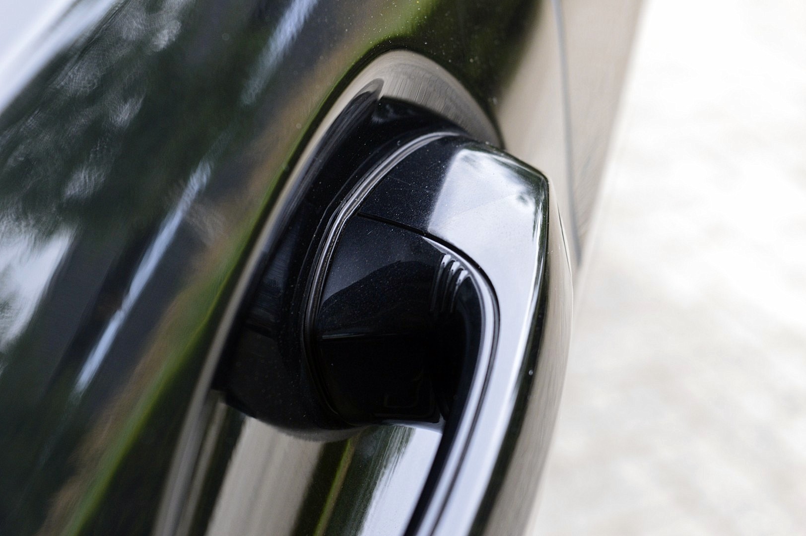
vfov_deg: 16.5
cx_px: 403
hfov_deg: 24.6
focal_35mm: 82
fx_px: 1846
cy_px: 268
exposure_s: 1/60
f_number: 8
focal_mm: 55
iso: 720
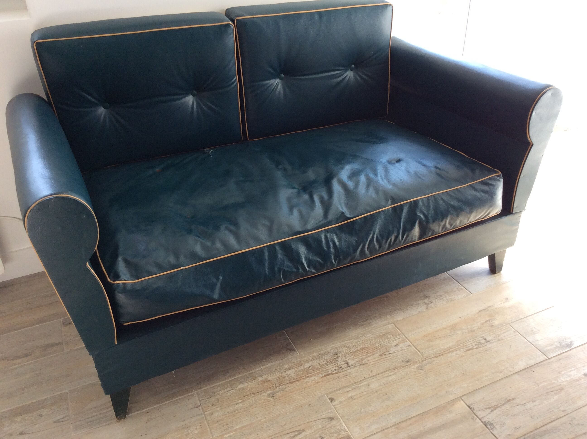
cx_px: 294
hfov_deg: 56.9
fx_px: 542
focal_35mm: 32
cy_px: 220
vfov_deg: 44.1
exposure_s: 1/100
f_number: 2.4
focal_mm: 3.3
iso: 32
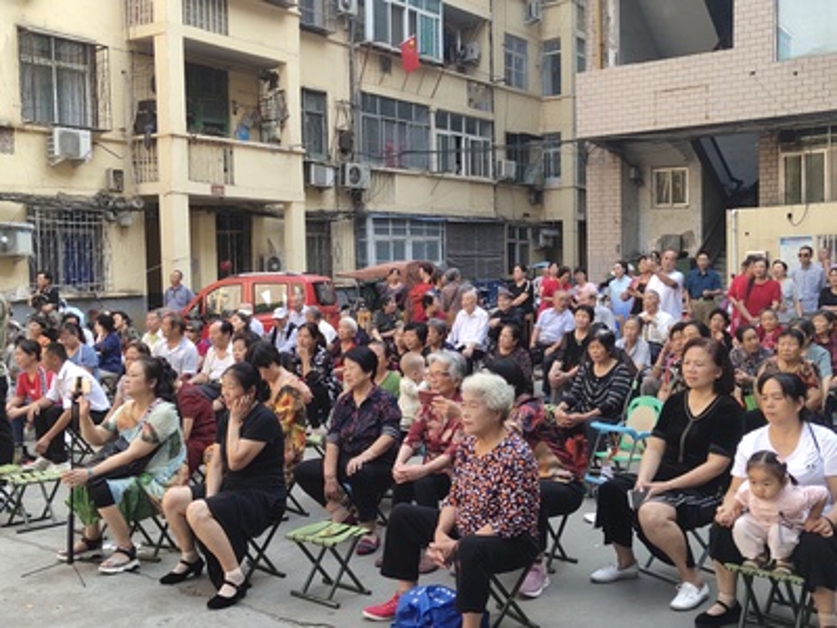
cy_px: 314
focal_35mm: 43
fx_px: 1040
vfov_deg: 33.6
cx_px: 418
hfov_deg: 43.9
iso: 50
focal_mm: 4.27
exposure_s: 1/319
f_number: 1.8
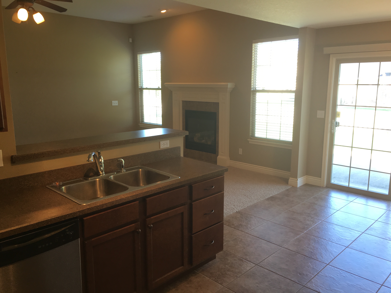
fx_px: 328
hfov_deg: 61.7
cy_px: 146
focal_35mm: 29
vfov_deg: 48.2
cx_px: 196
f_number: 2.2
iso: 32
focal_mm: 4.15
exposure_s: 1/30
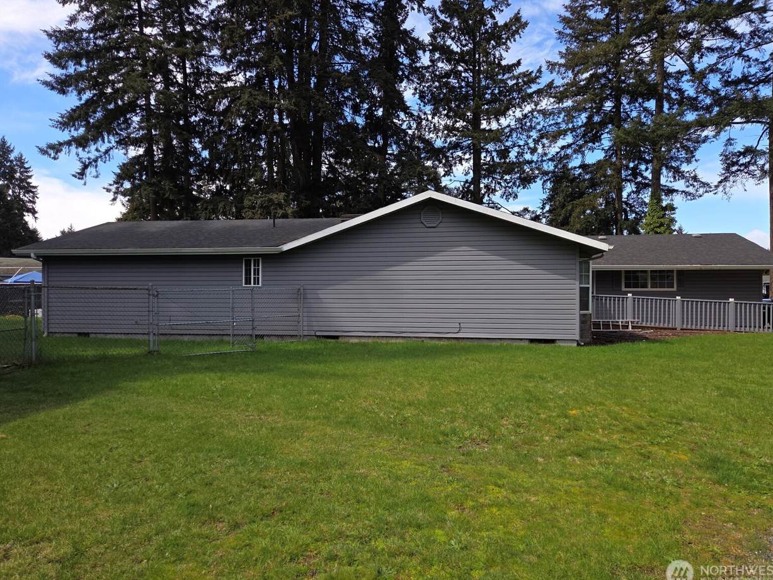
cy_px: 291
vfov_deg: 56.8
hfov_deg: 71.6
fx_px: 536
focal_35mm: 24
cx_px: 394
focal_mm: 5.4
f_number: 1.8
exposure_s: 1/924
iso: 25
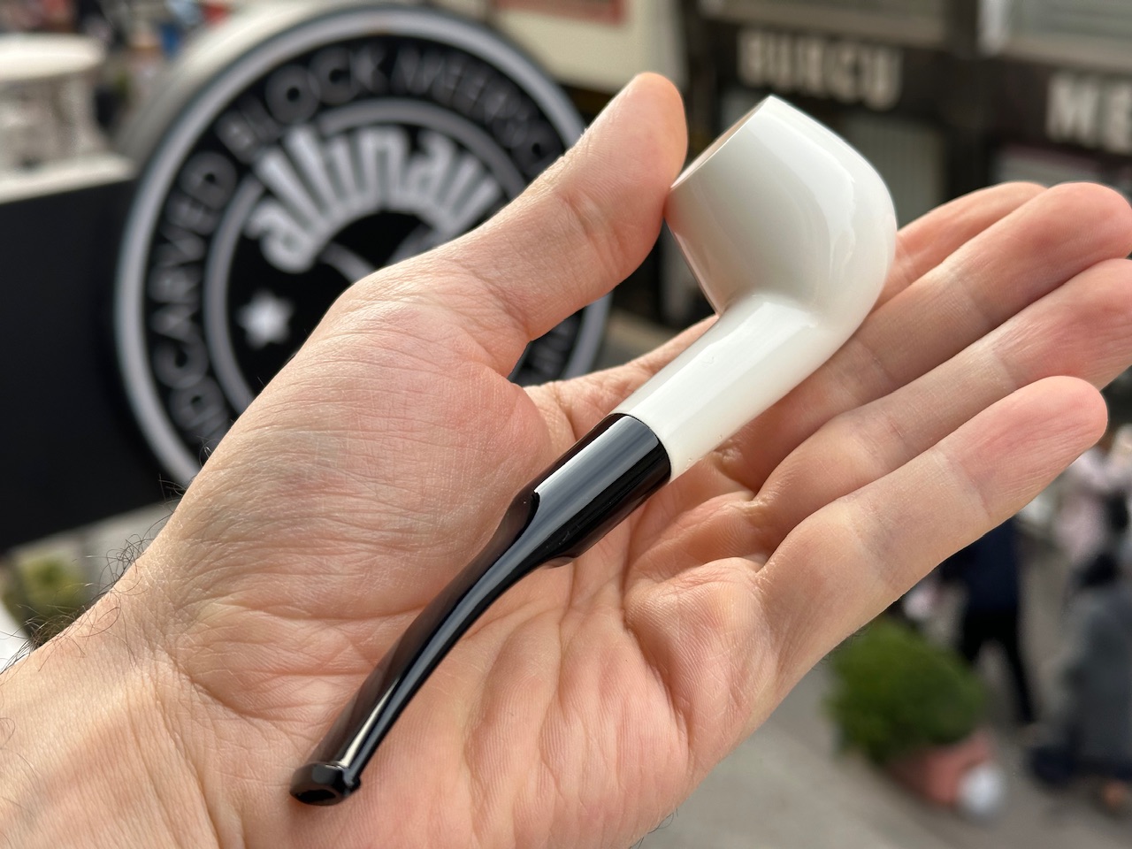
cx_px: 566
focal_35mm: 48
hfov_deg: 39.7
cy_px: 424
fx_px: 1570
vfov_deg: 30.3
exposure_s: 1/836
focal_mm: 6.86
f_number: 1.78
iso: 64
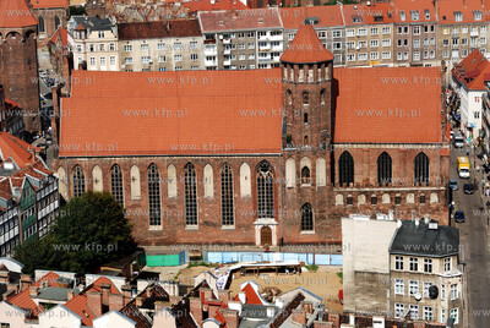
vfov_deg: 13.1
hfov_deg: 19.4
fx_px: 1431
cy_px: 164
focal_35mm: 105
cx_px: 245
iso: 100
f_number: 11
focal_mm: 70
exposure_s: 1/200
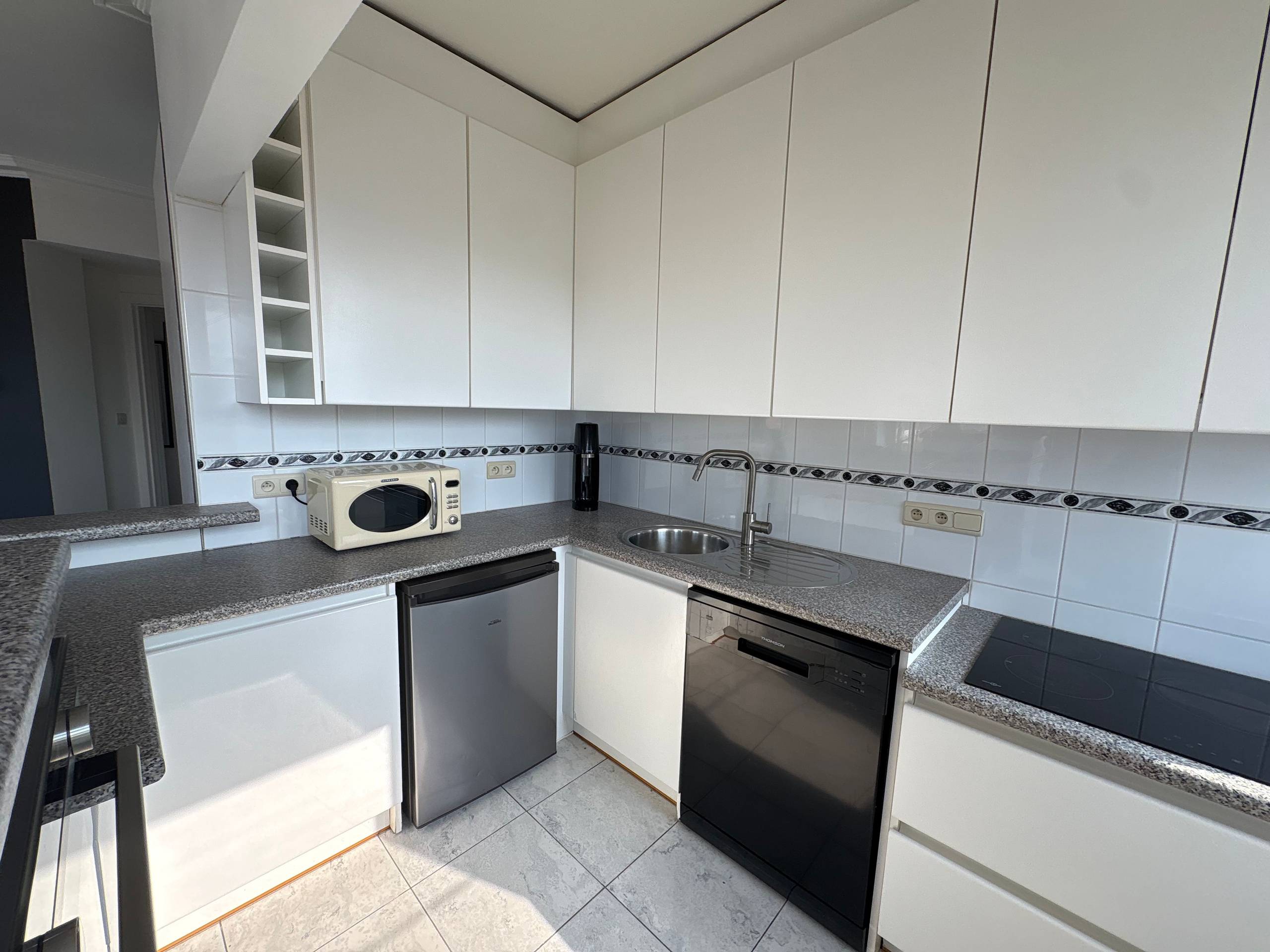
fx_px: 514
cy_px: 476
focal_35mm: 14
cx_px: 635
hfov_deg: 102.1
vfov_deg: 85.7
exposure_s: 1/207
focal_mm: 2.22
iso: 40
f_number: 2.2
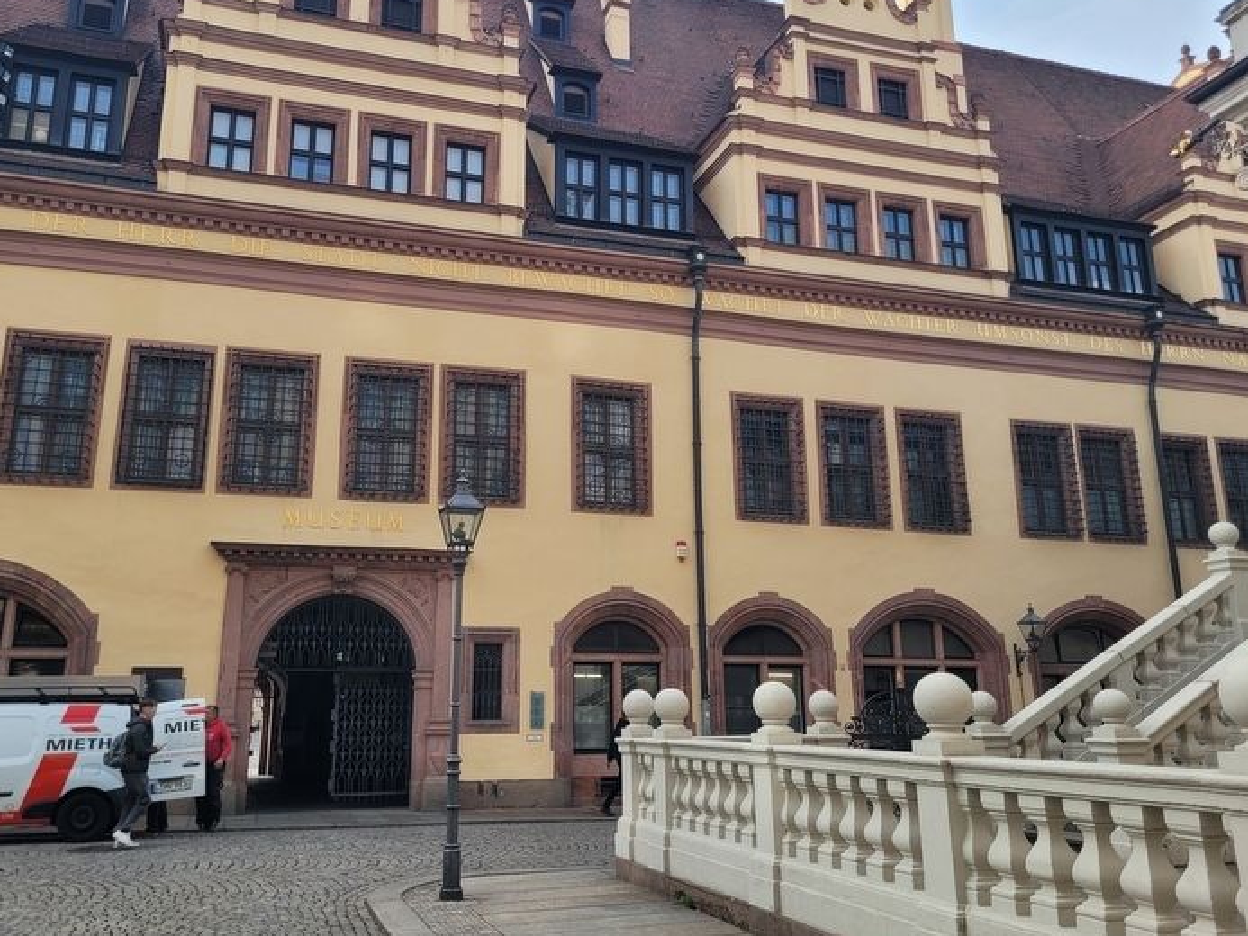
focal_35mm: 30
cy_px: 427
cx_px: 547
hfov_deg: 59.8
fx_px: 1082
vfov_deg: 46.8
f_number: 1.8
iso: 40
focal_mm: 5.4
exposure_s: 1/784
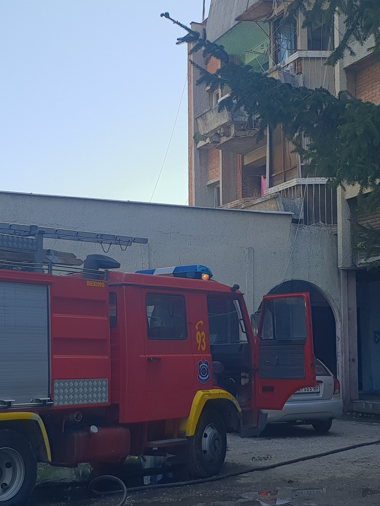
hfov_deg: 25.6
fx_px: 834
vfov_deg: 33.7
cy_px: 286
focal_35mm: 57
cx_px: 236
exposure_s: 1/599
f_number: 2.4
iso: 50
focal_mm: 4.3
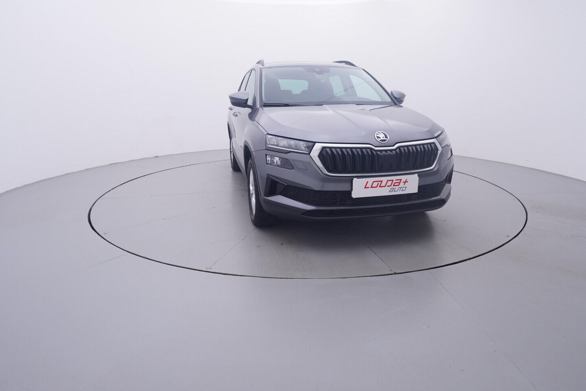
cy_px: 196
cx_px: 293
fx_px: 366
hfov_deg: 77.3
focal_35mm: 22
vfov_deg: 56.2
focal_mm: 15
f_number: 5
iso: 200
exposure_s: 1/80
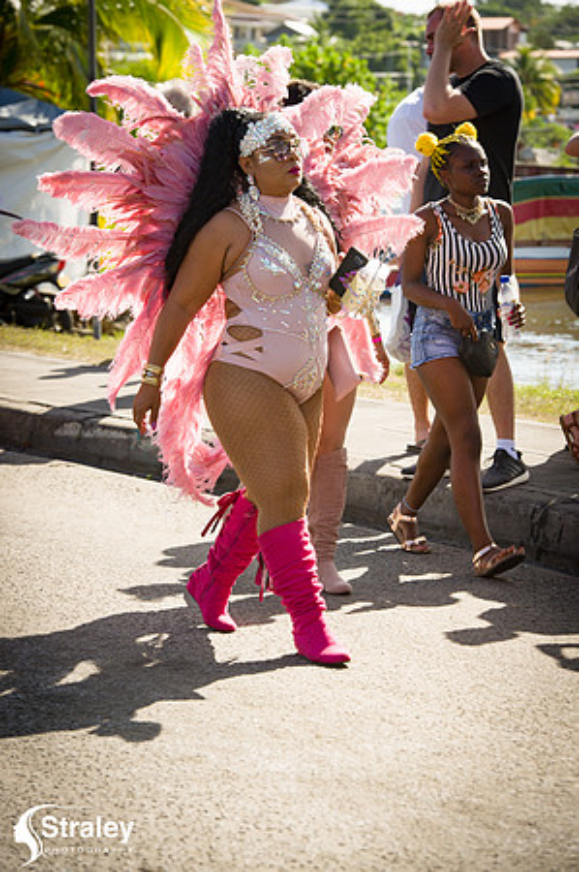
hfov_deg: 11.4
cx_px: 290
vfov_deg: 17.1
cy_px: 436
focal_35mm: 120
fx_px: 2901
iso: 100
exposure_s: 1/200
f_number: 8
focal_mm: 120
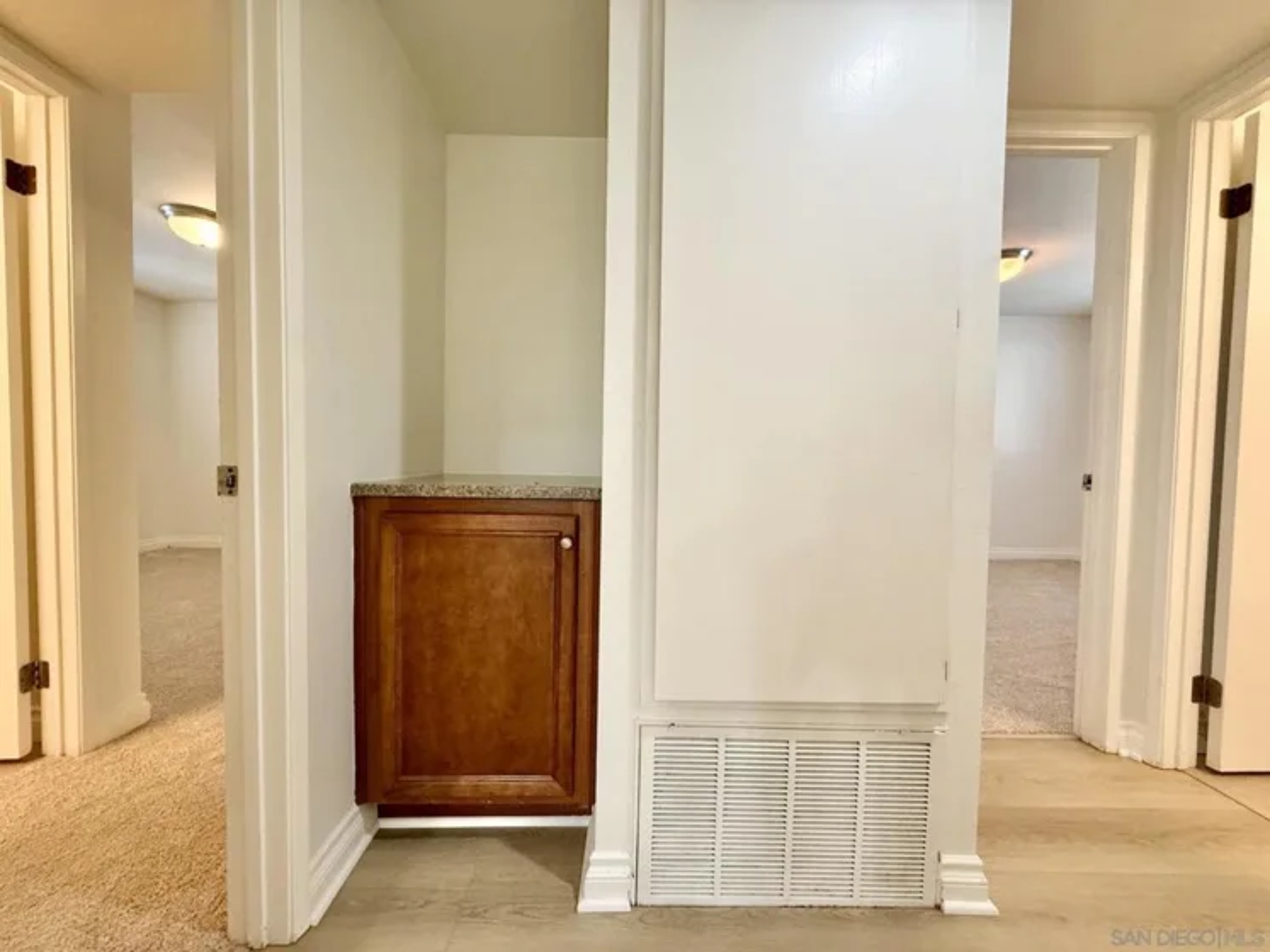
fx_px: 514
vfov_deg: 85.7
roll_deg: -1.2
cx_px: 635
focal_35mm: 14
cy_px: 476
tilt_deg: -2.1
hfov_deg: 102.1
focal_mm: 2.22
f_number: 2.2
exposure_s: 1/60
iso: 250
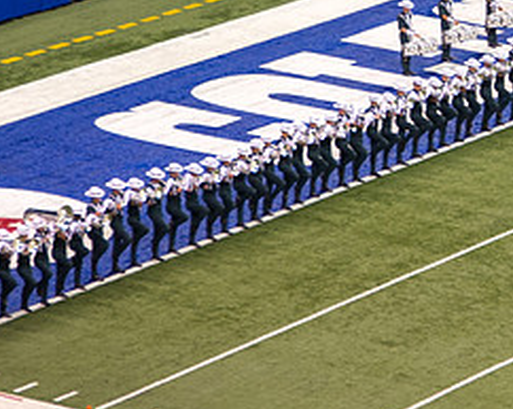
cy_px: 0
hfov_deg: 6.8
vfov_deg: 5.5
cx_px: 632
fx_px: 4261
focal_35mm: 281
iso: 900
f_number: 5.3
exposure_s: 1/200
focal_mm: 75
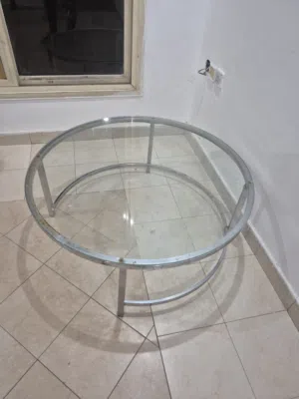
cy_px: 200
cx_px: 150
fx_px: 265
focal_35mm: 23
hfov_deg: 58.9
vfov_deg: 73.9
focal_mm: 5.4
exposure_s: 1/100
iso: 500
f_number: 1.8
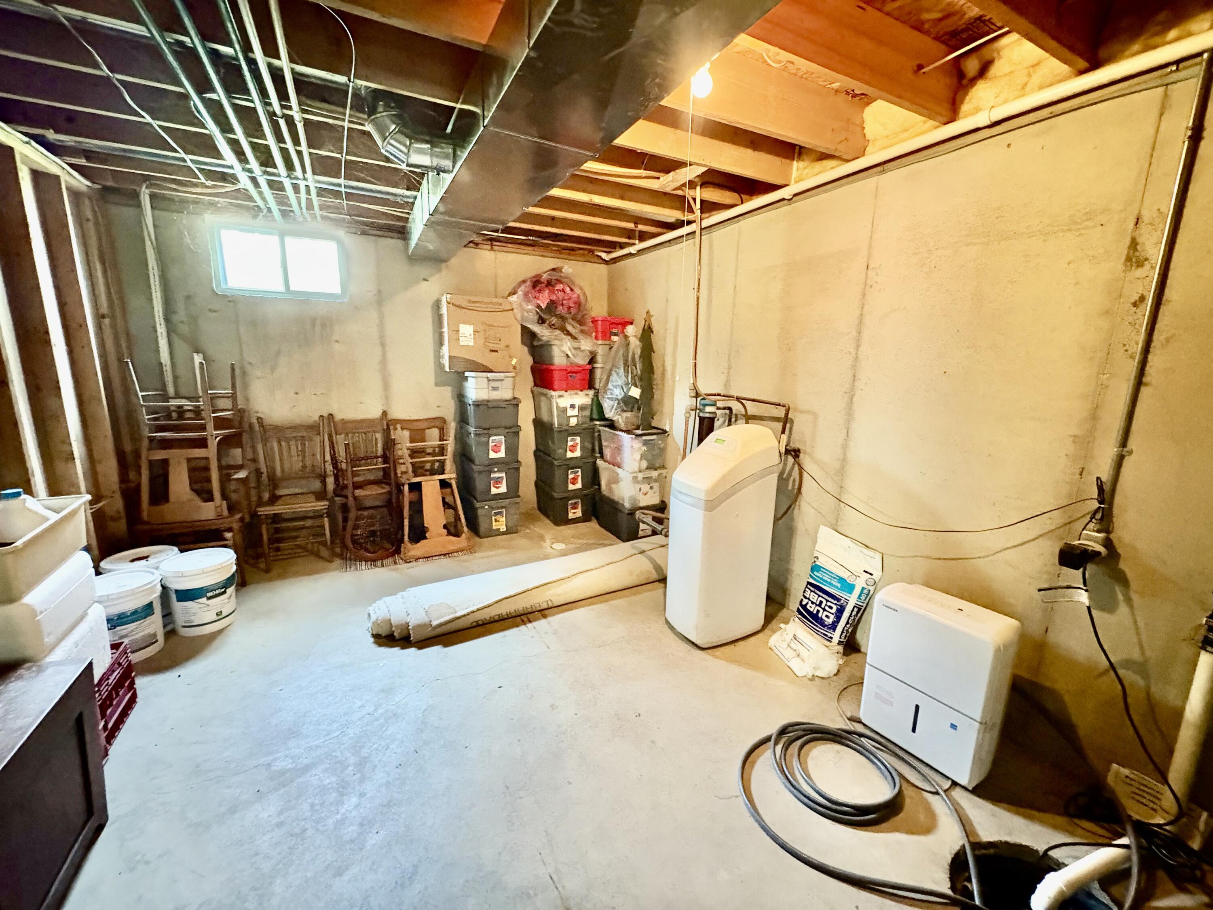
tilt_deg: -11.0
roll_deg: -1.0
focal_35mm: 14
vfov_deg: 85.7
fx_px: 491
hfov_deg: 102.1
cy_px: 455
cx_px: 606
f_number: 2.2
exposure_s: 1/30
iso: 1000
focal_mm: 2.22
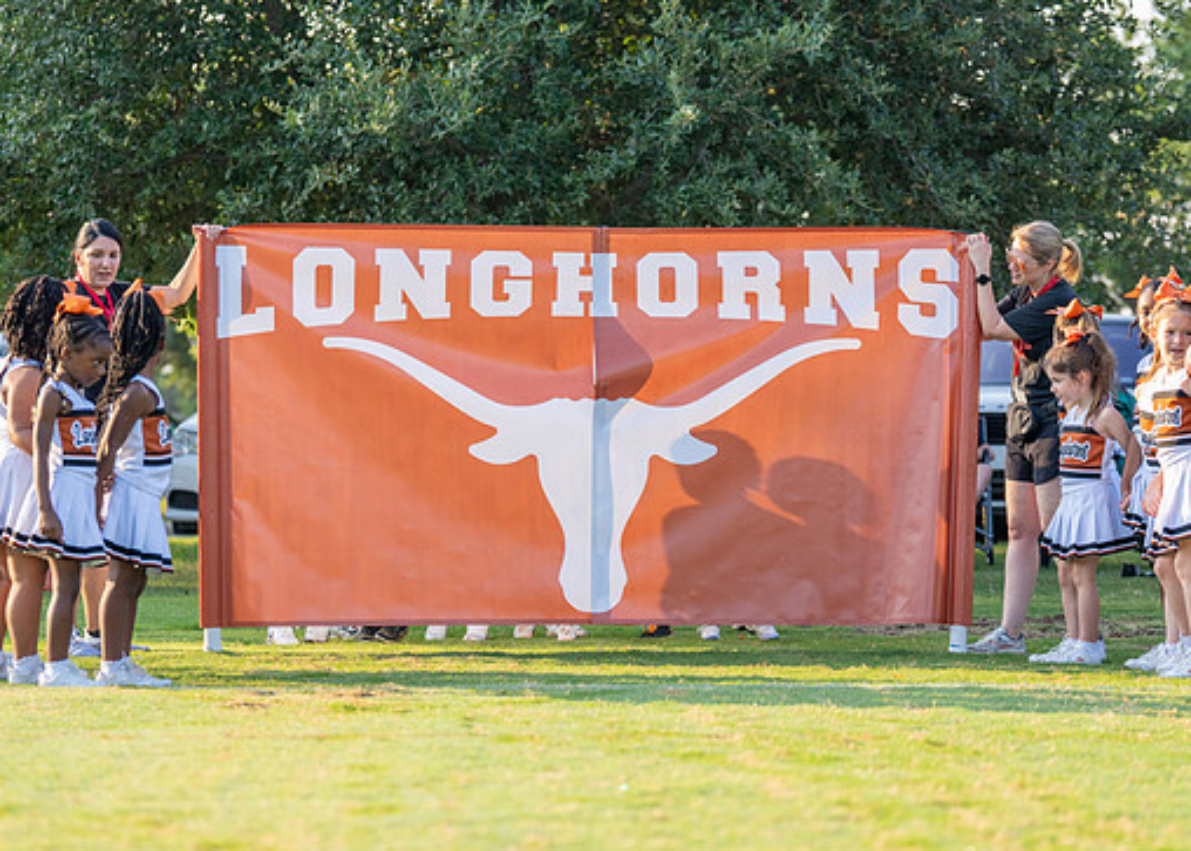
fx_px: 4398
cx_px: 613
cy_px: 466
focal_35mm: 130
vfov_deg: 11.1
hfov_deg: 15.4
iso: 400
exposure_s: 1/2000
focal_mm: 100
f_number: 2.8
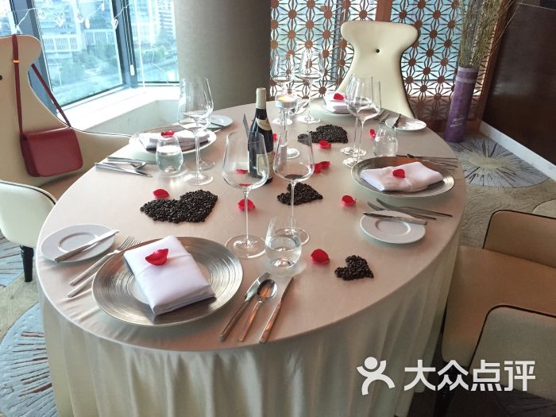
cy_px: 208
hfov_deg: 61.7
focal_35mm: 29
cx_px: 278
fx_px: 466
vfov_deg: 48.2
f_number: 2.2
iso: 250
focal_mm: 4.15
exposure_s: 1/33
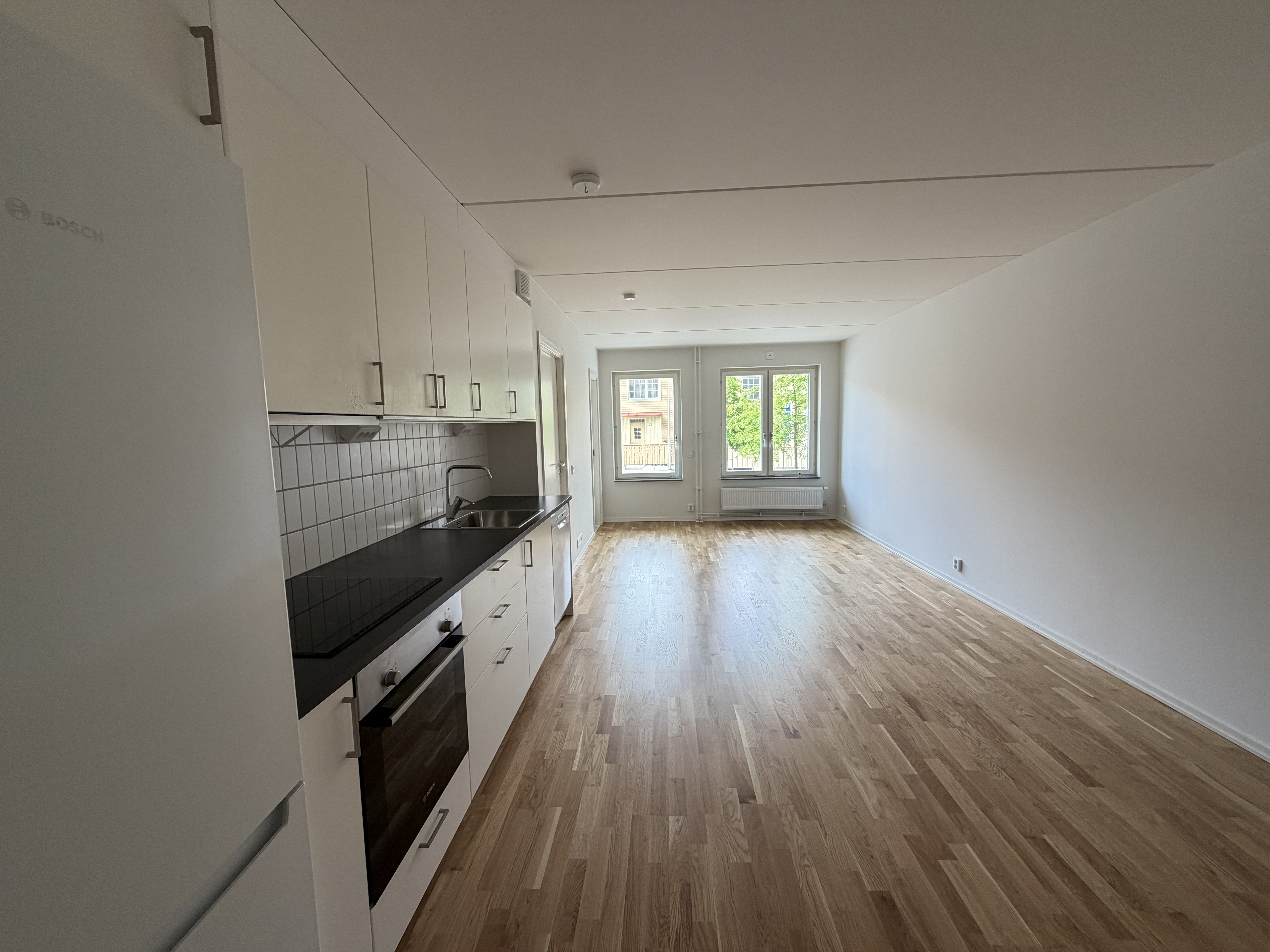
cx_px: 635
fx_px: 514
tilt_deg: -6.0
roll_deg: +1.9
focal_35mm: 14
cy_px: 476
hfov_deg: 102.1
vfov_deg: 85.7
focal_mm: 2.22
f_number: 2.2
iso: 160
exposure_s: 1/121
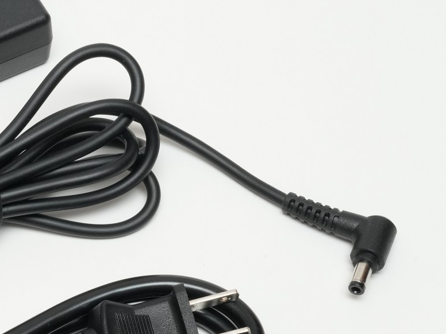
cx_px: -58
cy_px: 206
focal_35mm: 166
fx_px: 2139
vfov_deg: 8.9
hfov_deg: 11.7
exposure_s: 1/60
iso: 1600
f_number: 22
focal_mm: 67
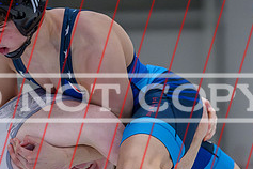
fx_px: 2860
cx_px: 63
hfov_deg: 5.1
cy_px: 125
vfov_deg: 3.4
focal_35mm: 407
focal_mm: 130
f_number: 2.8
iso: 5600
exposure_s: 1/800
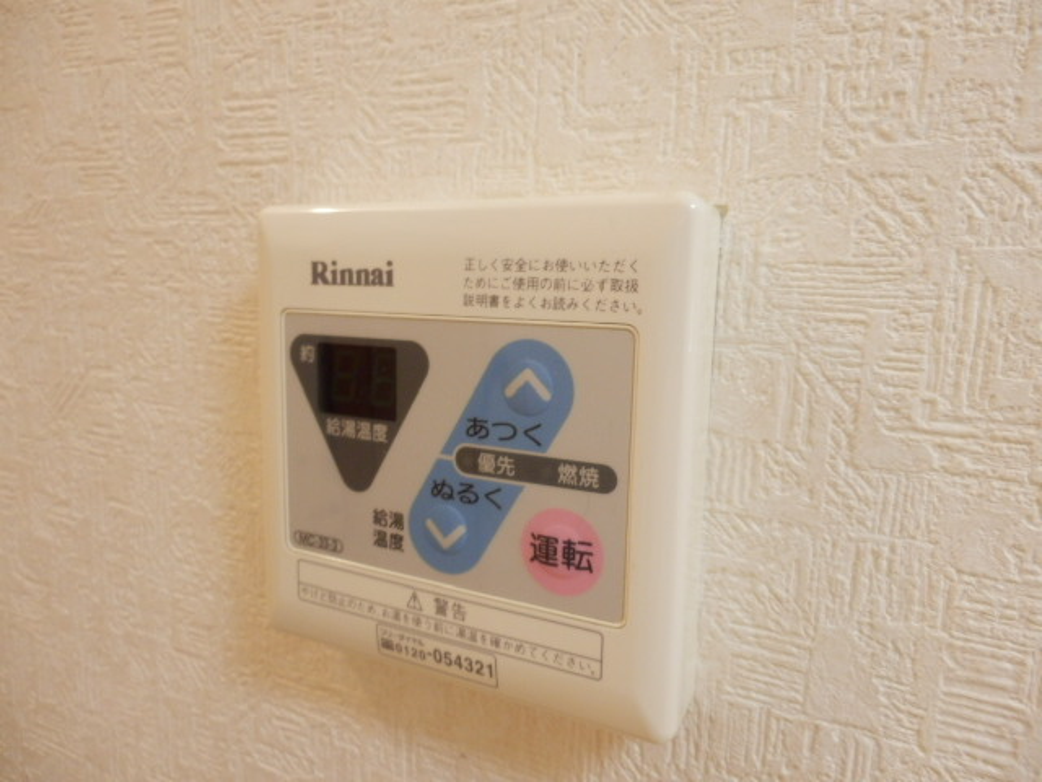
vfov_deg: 56.8
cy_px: 391
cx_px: 521
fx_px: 722
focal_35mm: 24
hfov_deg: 71.6
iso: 320
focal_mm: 4.2
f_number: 3
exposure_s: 1/30
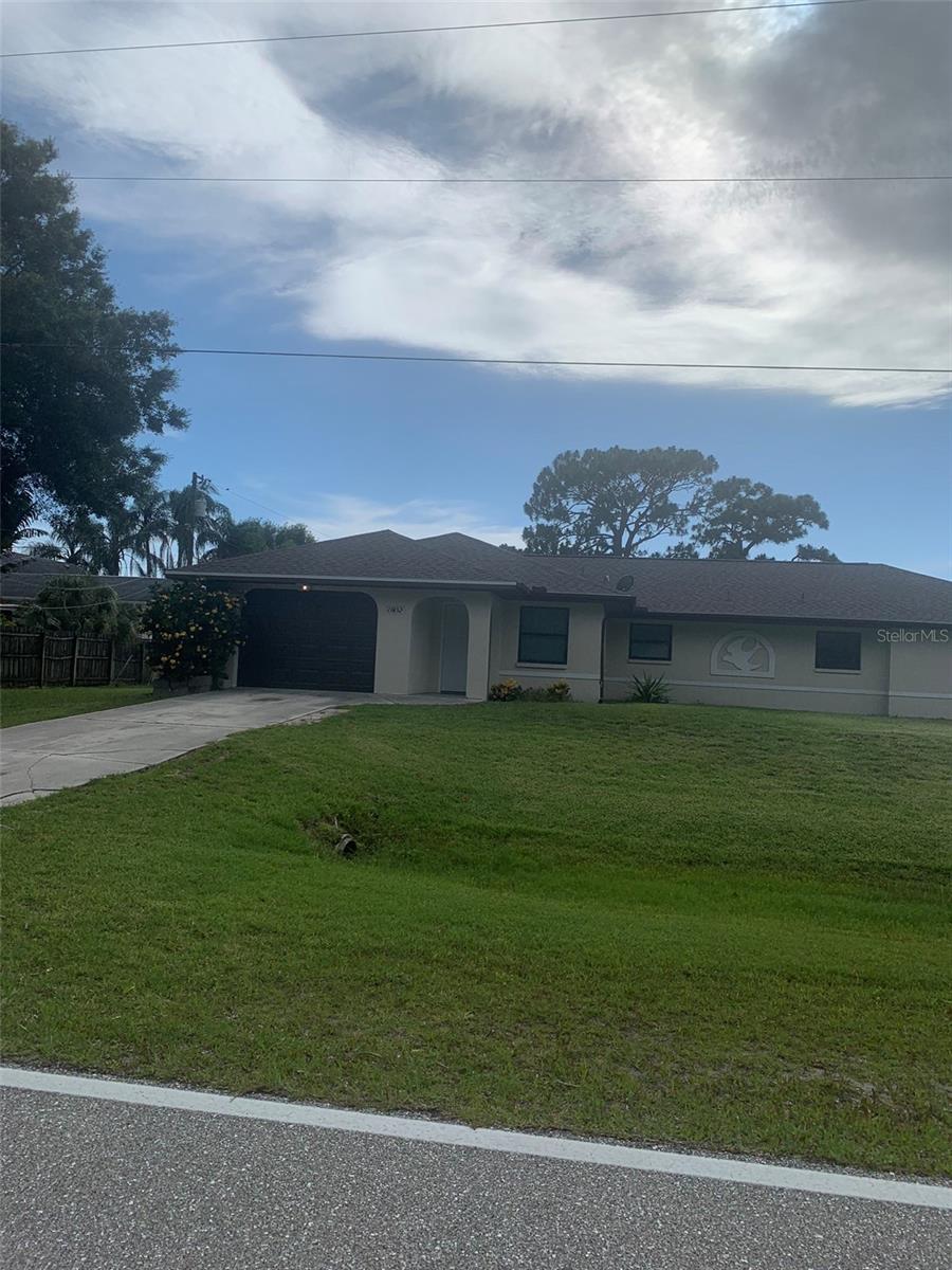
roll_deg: -0.3
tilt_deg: +4.7
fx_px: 953
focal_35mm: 26
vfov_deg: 67.3
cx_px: 476
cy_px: 635
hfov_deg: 53.1
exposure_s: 1/6897
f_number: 1.8
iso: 25
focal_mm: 4.25
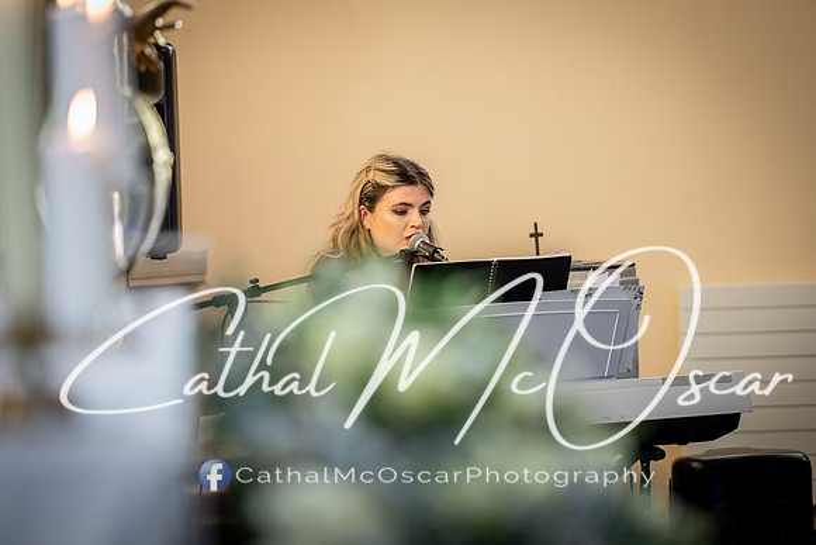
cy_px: 272
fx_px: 4421
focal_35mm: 195
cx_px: 408
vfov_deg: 7.0
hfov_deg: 10.5
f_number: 2.8
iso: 800
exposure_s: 1/125
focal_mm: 195
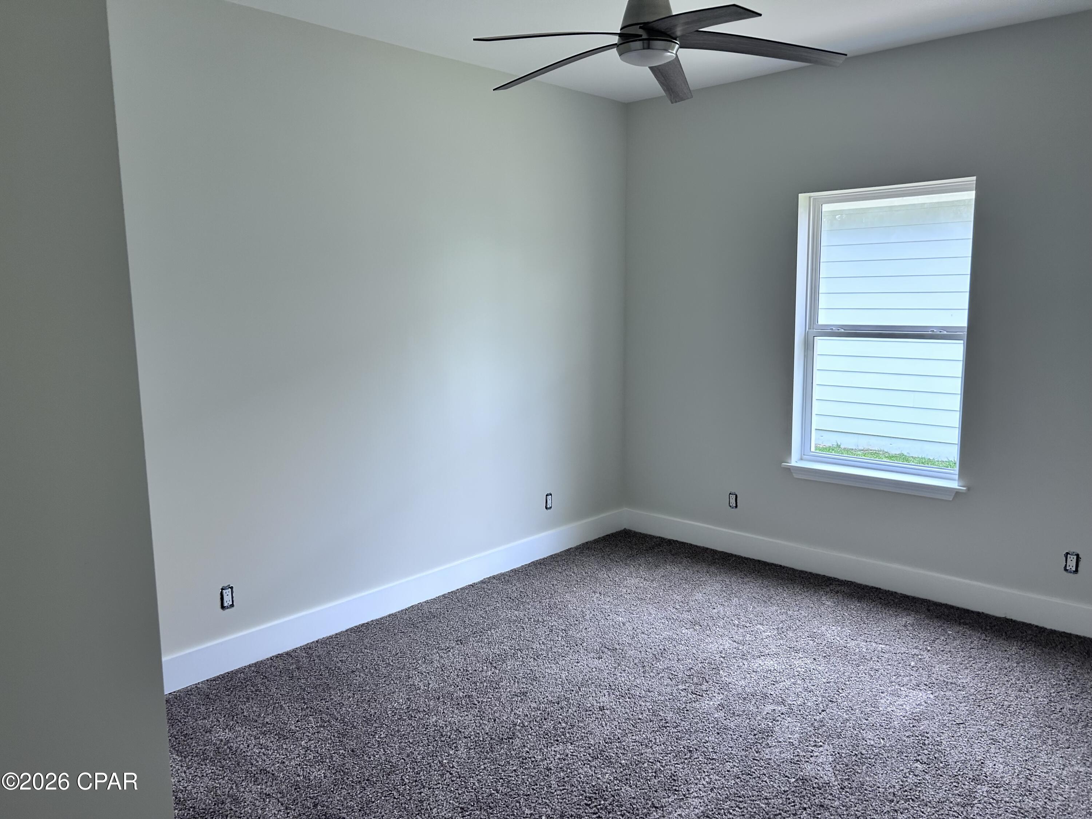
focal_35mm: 26
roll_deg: +1.4
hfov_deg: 67.3
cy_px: 410
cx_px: 546
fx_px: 820
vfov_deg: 53.1
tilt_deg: -7.9
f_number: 1.5
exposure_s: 1/138
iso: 64
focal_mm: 5.7
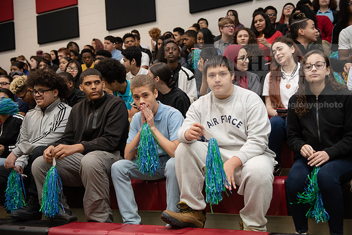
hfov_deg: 44.5
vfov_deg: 30.5
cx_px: 176
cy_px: 118
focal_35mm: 44
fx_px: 430
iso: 1600
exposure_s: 1/160
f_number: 3.5
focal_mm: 44
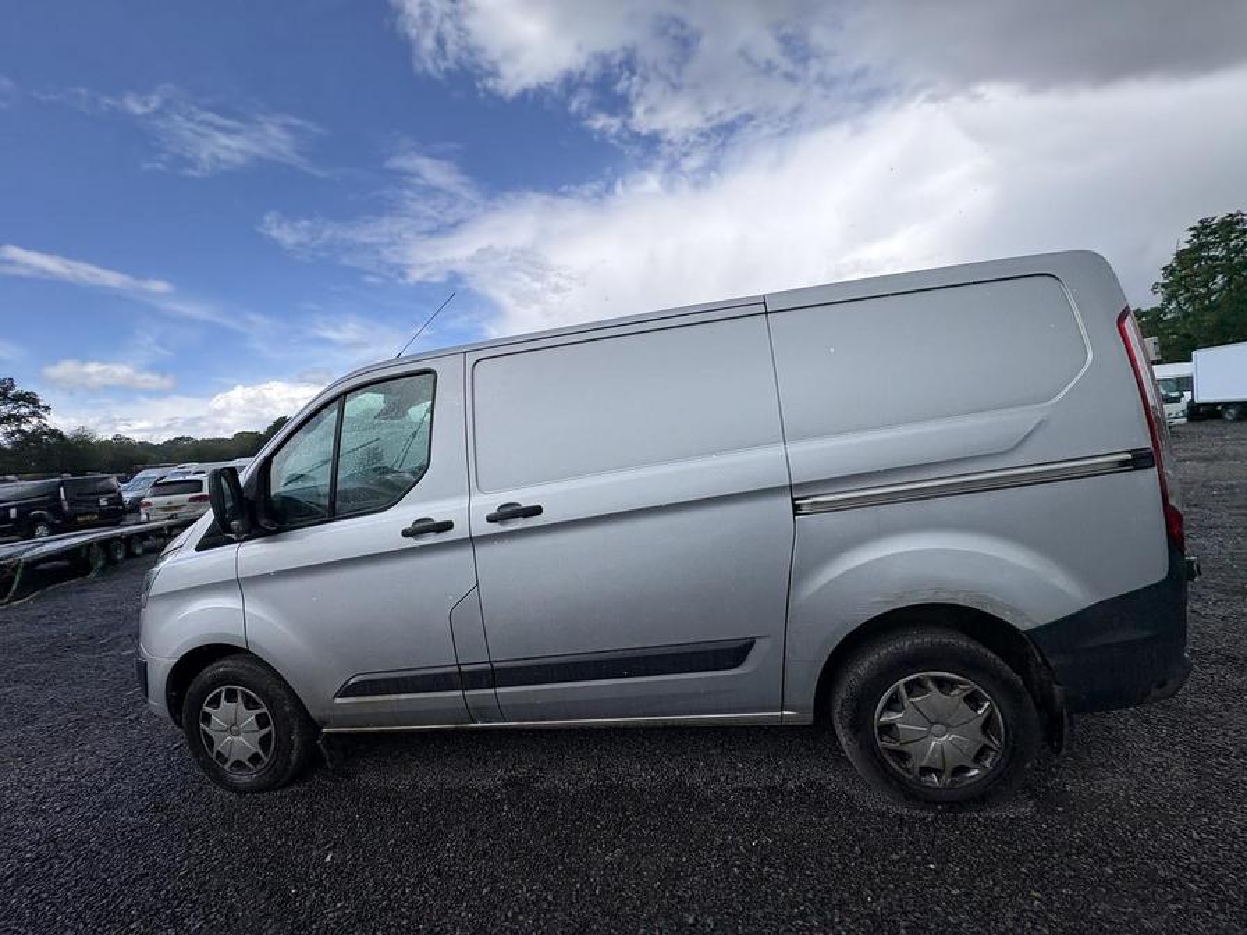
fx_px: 504
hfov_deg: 102.1
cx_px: 624
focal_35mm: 14
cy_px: 468
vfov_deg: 85.7
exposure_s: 1/1048
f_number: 2.2
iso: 50
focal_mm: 2.22
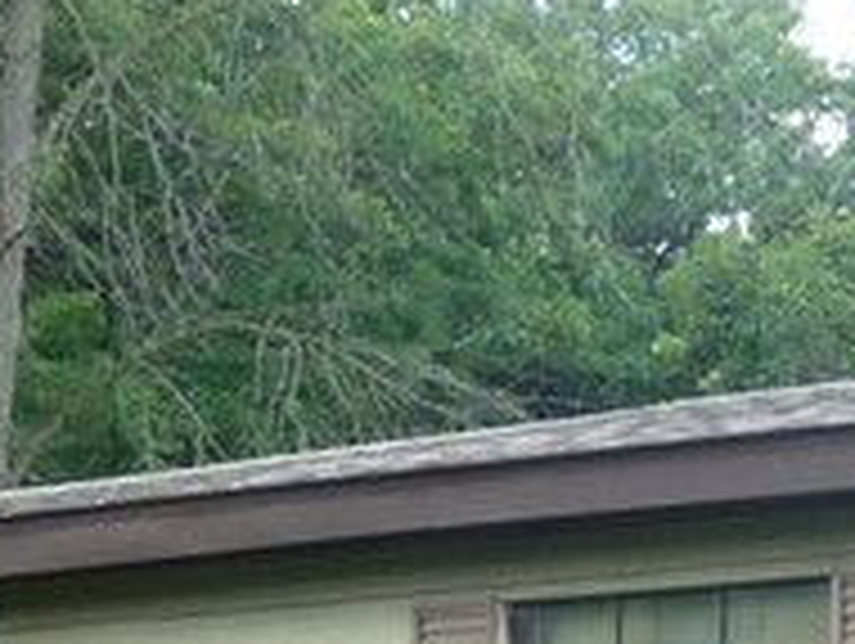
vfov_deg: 6.4
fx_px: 5589
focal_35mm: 226
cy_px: 1396
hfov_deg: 8.7
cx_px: 54
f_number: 3
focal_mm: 7.4
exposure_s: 1/160
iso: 200
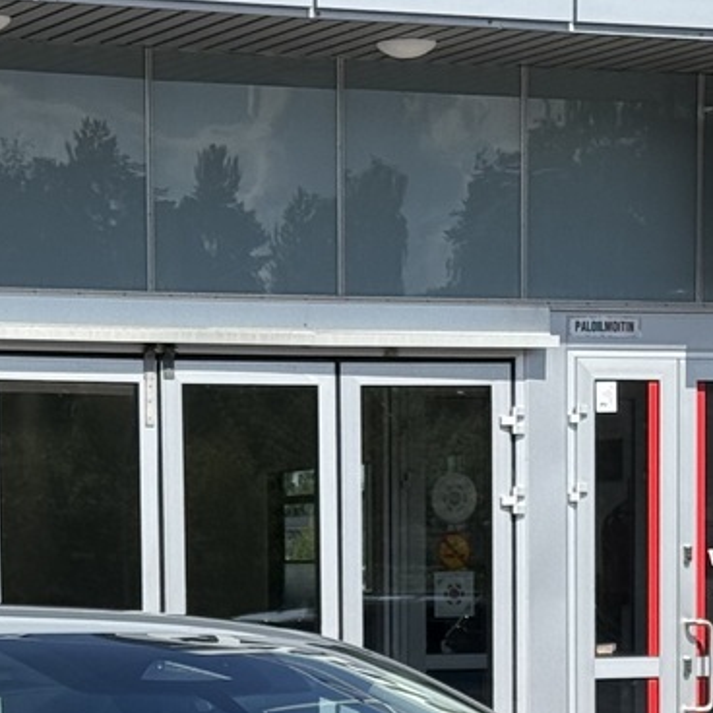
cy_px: 1013
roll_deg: +1.2
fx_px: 3868
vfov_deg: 10.2
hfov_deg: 10.5
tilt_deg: -6.0
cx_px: 178
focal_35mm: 166
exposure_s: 1/6536
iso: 100
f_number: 1.78
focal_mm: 6.76
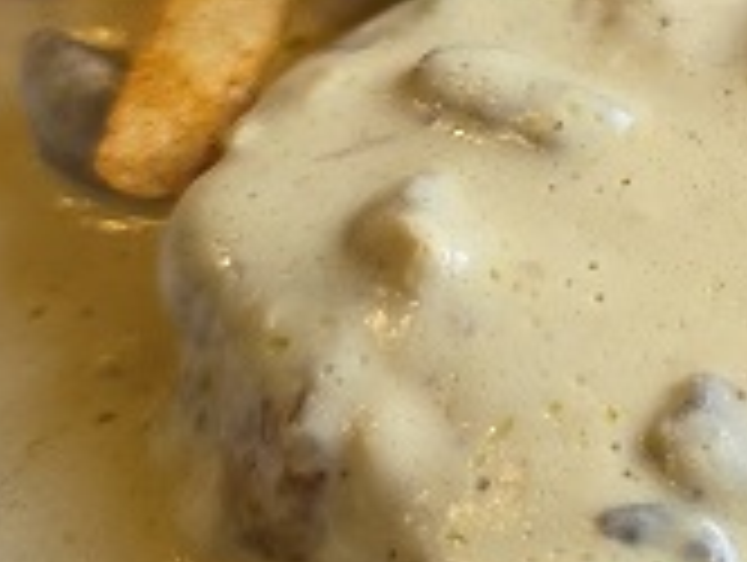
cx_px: 801
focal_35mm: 83
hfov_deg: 22.3
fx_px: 1794
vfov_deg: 17.3
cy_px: -27
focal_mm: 6.3
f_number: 1.7
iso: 125
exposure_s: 1/100
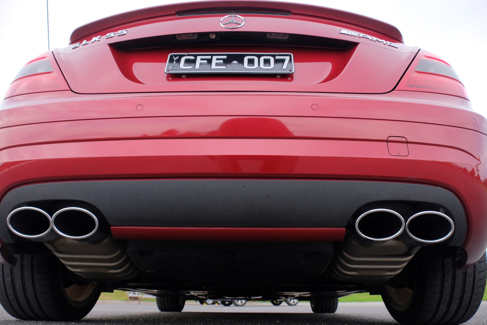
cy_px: 162
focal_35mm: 29
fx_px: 392
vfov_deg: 45.0
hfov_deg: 63.7
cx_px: 244
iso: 500
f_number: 8
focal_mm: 19
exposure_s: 1/120
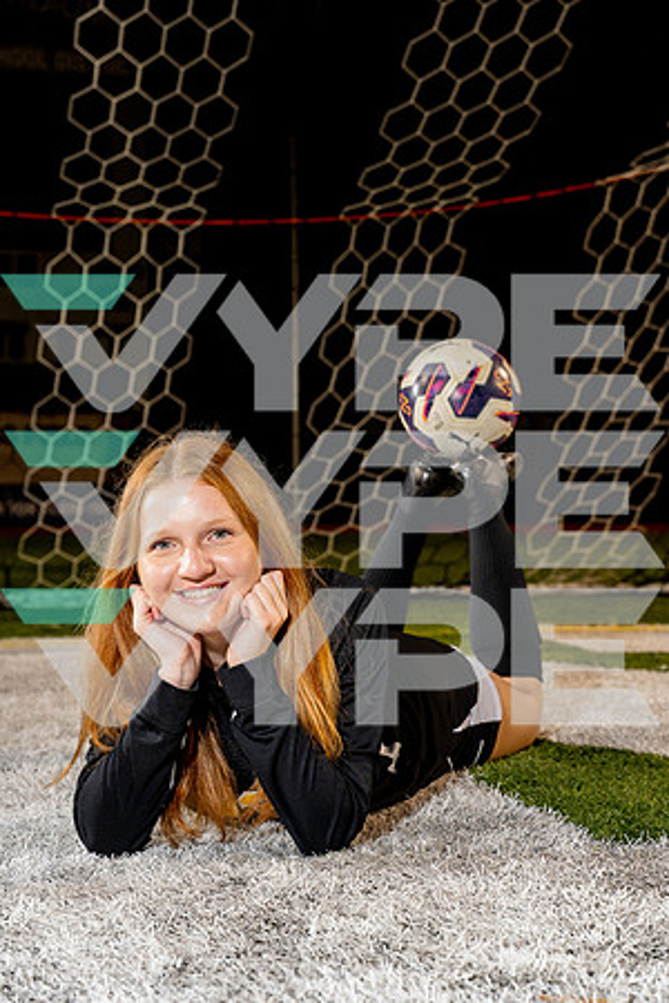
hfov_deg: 21.9
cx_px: 334
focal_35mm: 62
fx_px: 1728
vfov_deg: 32.4
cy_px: 502
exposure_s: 1/250
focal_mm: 62
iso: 800
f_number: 5.6
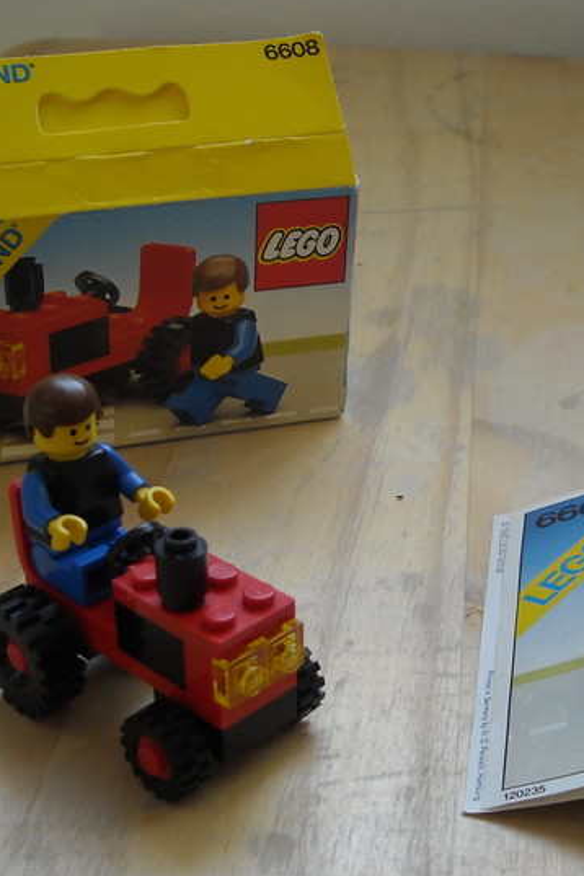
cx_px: 365
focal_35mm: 61
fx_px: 1484
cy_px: 542
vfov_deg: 32.7
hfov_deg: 22.2
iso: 64
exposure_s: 1/80
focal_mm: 5.7
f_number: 2.8
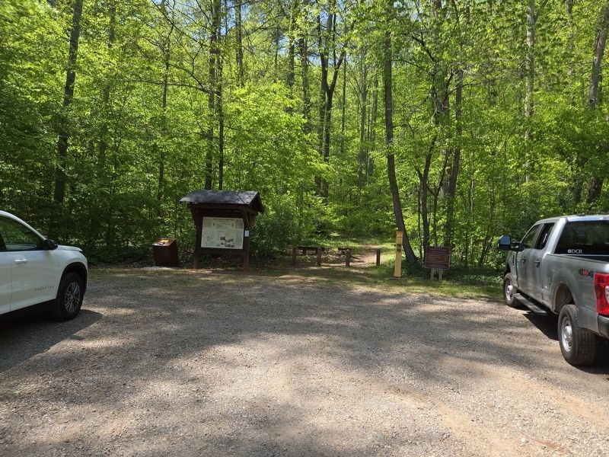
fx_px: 405
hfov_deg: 73.9
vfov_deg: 58.9
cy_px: 228
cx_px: 304
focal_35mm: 23
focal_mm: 5.4
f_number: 1.8
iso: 25
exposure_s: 1/664
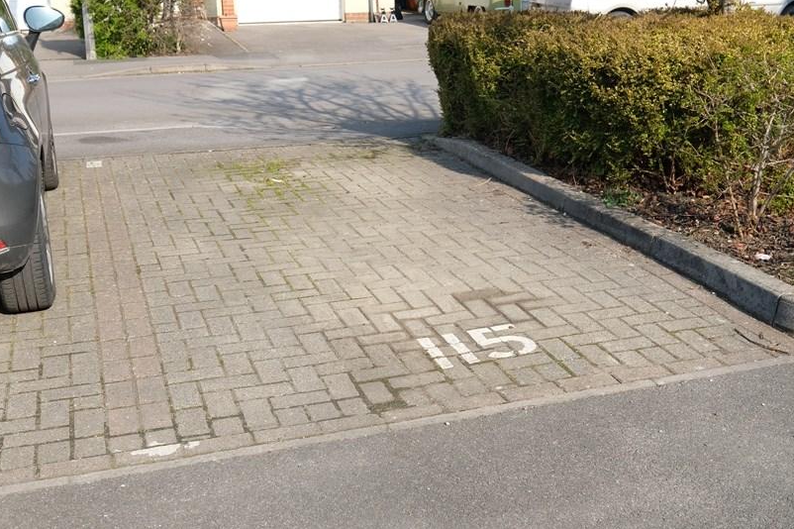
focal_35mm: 46
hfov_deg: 42.7
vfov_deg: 29.2
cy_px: 253
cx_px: 438
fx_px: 1014
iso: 200
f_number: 5.6
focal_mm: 24
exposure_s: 1/450
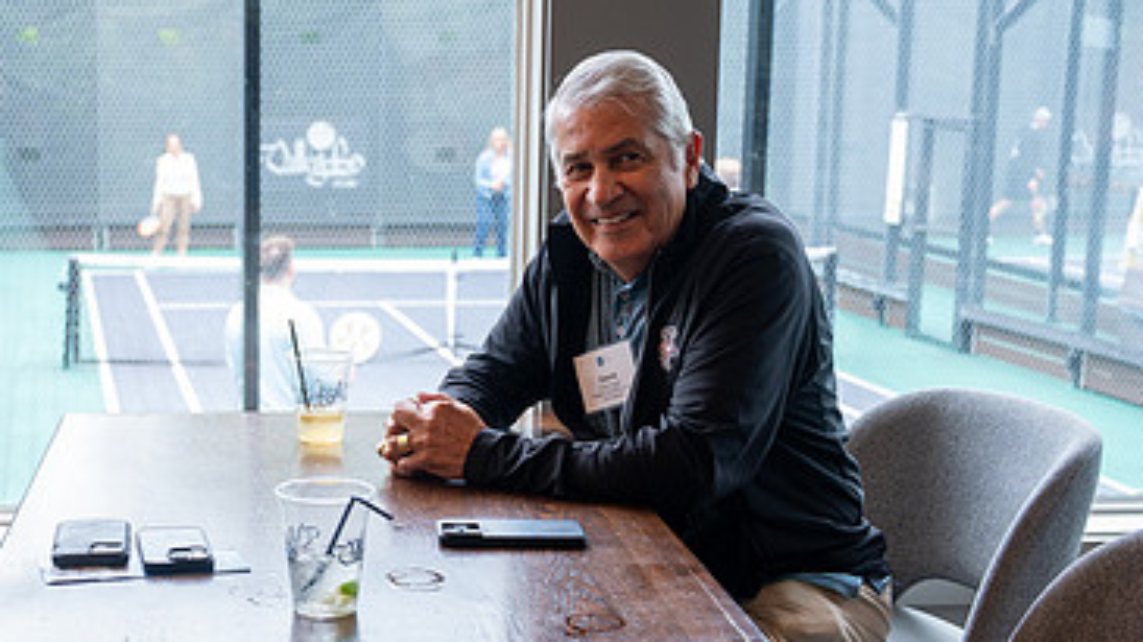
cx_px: 253
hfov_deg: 33.0
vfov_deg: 19.4
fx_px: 1878
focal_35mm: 62
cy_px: 385
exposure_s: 1/50
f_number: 4
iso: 800
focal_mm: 35
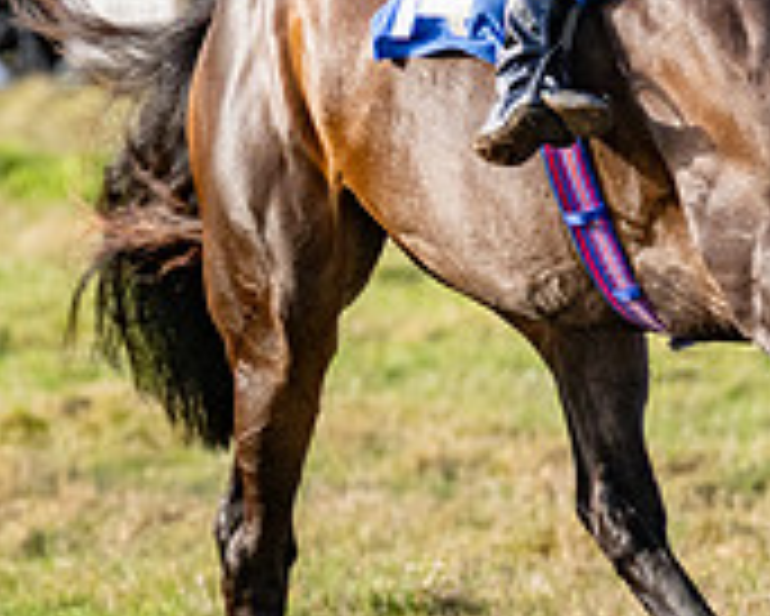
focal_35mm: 744
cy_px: 16
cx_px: 653
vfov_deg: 2.1
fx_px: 16965
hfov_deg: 2.6
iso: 800
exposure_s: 1/5000
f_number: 4
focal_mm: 170
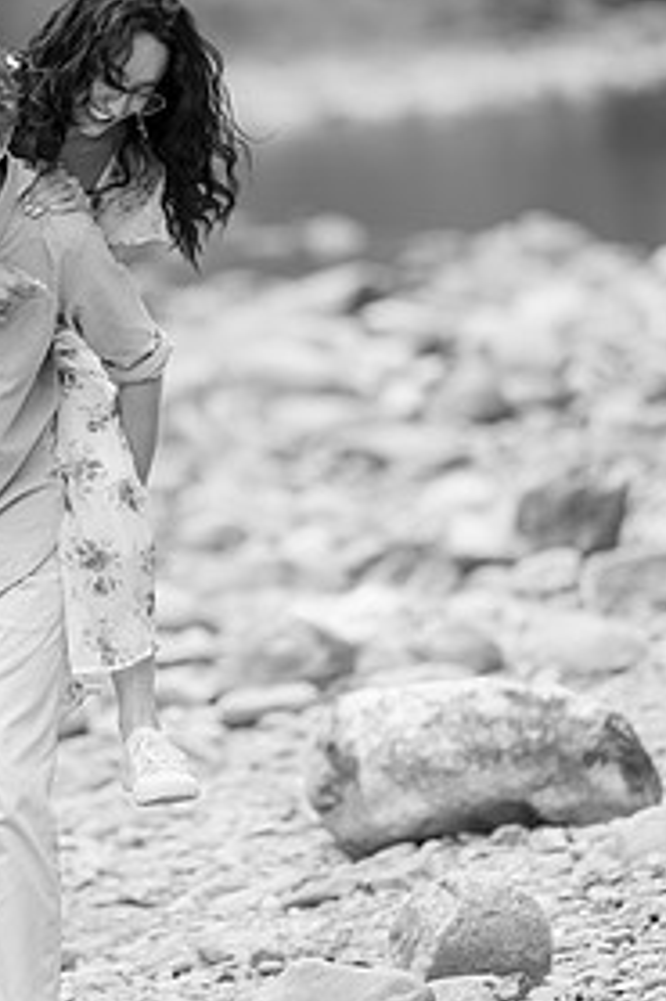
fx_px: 9002
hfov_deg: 4.2
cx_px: 198
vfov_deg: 6.4
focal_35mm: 324
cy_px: 382
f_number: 2.8
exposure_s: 1/250
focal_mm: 200
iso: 250
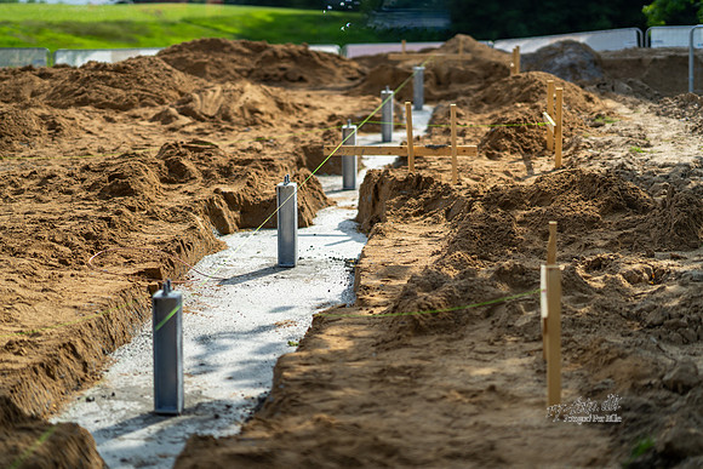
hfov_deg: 23.5
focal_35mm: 87
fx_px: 1690
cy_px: 234
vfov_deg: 15.8
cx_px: 352
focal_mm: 85
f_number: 1.4
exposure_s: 1/3200
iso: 50
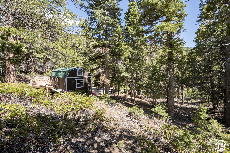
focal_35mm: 16
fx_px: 102
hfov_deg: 96.8
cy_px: 76
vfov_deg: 73.7
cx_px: 115
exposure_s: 1/320
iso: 320
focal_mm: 16
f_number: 8
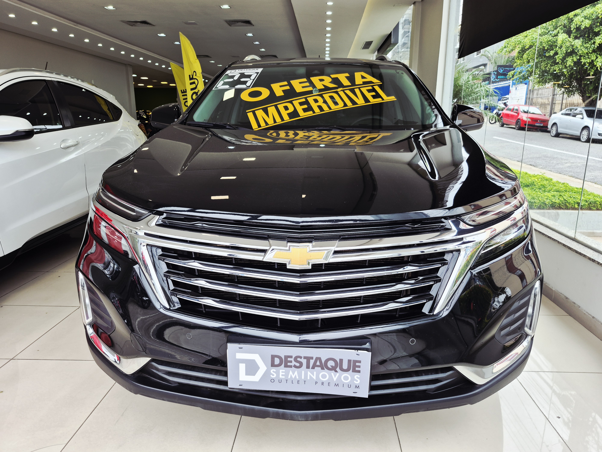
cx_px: 301
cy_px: 226
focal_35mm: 23
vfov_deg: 58.9
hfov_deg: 73.9
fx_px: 400
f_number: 1.8
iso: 25
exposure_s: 1/120
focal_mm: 5.4
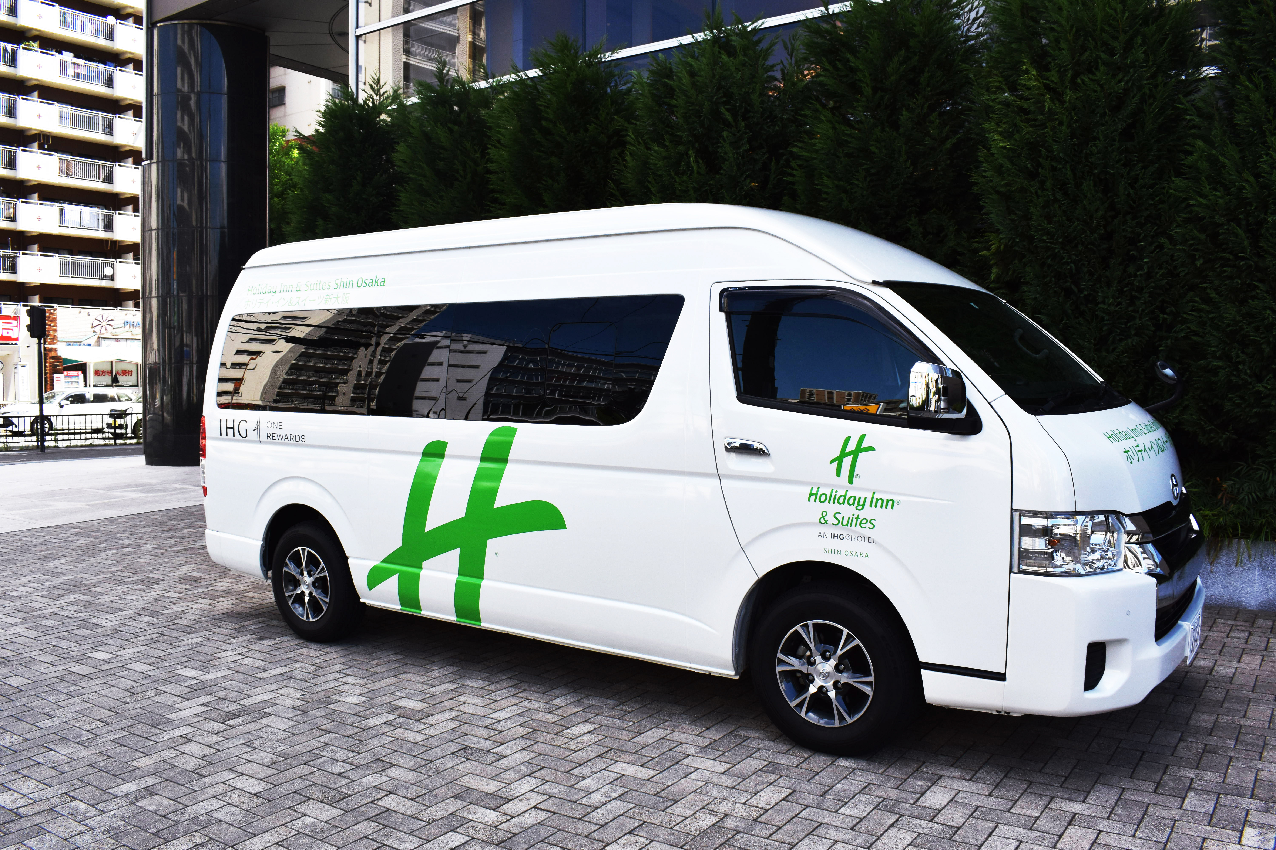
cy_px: 425
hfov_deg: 61.9
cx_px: 638
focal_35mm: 30
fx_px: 1063
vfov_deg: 43.6
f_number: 10
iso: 400
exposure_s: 1/320
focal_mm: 20
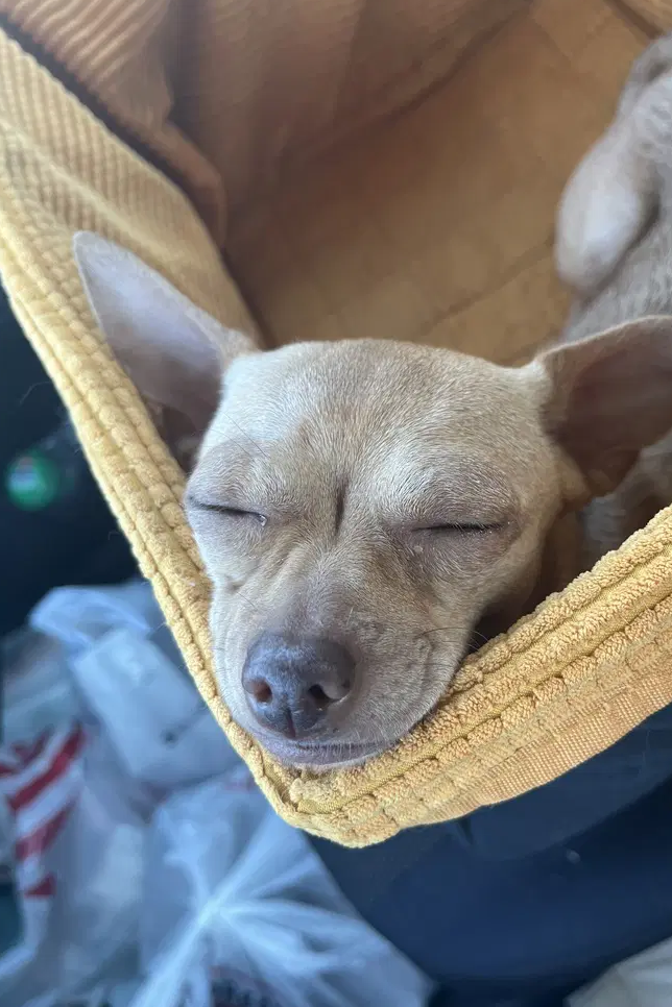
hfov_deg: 46.4
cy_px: 507
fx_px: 784
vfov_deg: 65.5
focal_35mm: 28
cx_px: 365
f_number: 1.6
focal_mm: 5.1
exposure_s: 1/121
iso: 80
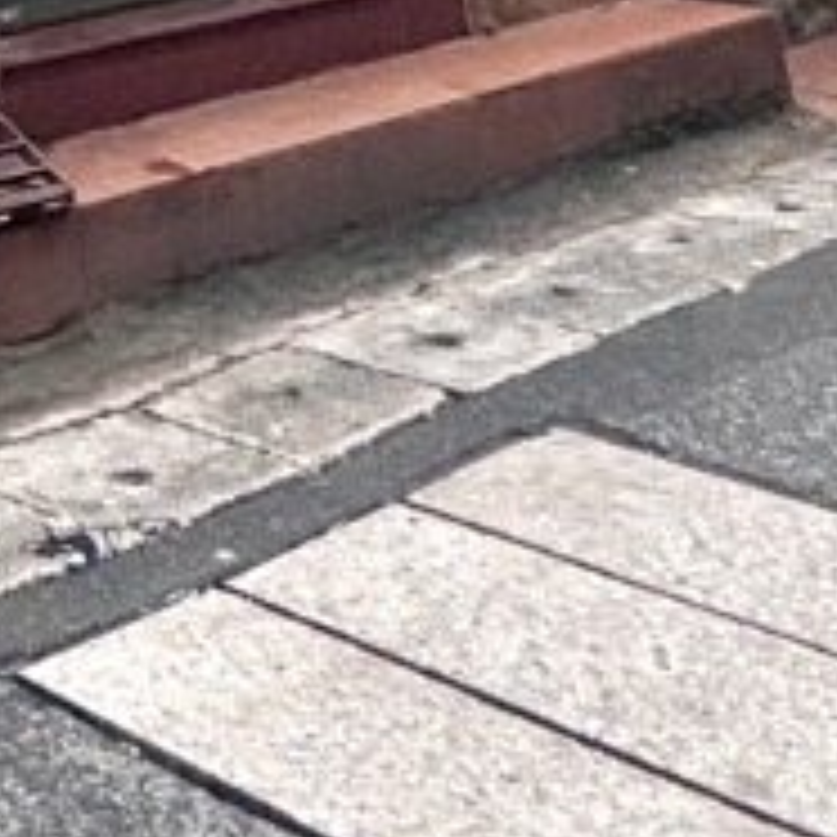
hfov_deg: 21.9
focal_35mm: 68
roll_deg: +2.2
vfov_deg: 14.8
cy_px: -1202
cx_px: -342
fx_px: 1860
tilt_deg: +24.8
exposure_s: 1/713
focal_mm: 2.22
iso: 40
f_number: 2.2
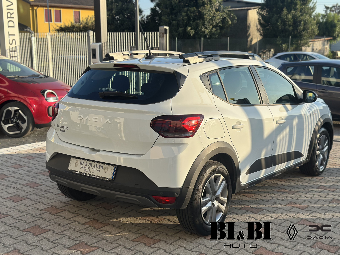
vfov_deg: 30.3
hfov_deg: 39.7
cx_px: 170
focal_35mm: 48
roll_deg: +0.4
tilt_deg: -9.9
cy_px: 128
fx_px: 471
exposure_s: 1/2890
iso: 80
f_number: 1.78
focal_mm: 6.86
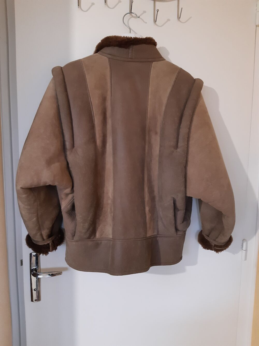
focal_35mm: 26
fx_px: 259
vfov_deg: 67.3
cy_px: 173
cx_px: 130
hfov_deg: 53.1
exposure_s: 1/25
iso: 320
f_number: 1.7
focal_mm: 3.92
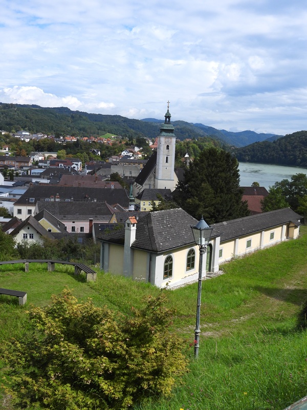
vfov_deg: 46.8
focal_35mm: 40
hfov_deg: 36.0
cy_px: 205
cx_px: 154
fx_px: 473
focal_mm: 7.1
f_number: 3.5
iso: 100
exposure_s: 1/1600
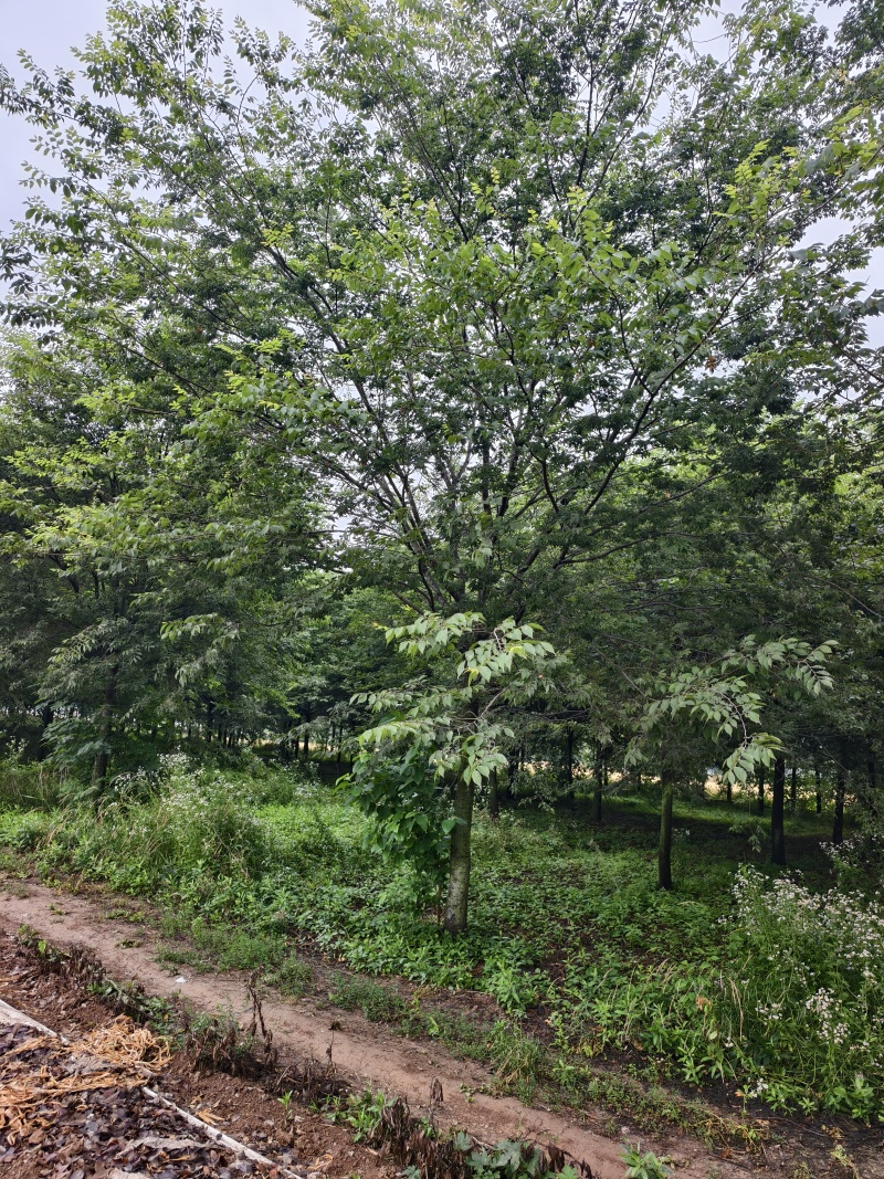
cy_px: 590
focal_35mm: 23
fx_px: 783
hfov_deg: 58.9
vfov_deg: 73.9
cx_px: 442
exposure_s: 1/596
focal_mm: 5.6
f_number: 1.57
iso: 72
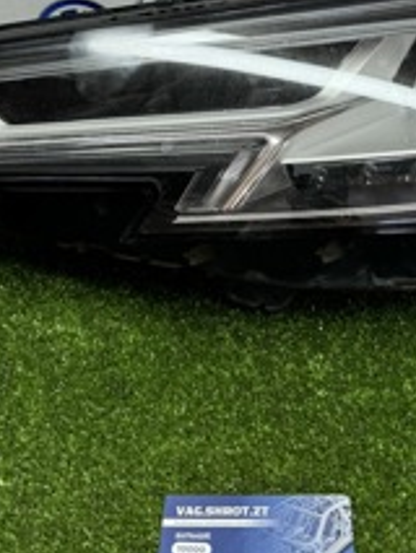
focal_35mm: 54
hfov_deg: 26.9
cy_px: 101
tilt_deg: -28.3
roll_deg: -0.9
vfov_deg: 34.3
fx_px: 864
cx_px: 276
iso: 64
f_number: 1.78
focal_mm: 6.76
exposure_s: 1/171
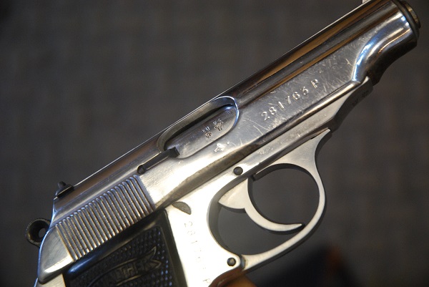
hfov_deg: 19.4
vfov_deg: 13.1
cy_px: 144
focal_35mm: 105
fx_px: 1252
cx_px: 214
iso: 900
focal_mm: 70
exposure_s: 1/125
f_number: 4.5
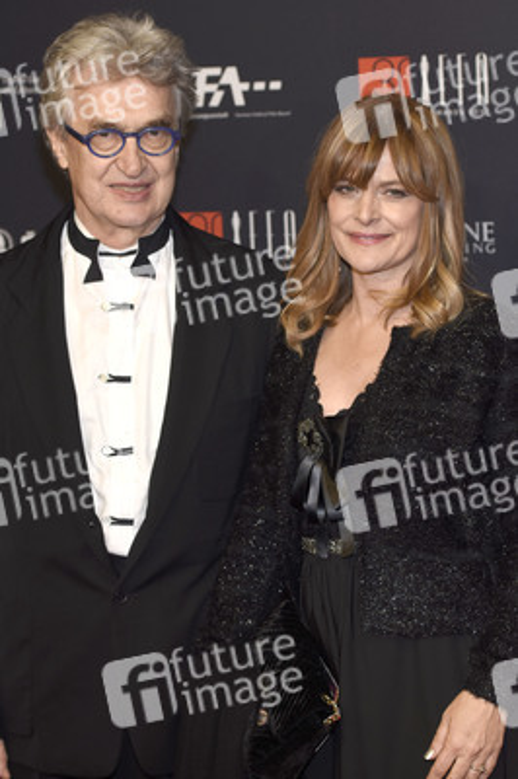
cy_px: 390
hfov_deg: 13.0
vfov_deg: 19.5
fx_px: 2270
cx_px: 259
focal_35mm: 105
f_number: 3.5
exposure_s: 1/640
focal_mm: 70
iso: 640
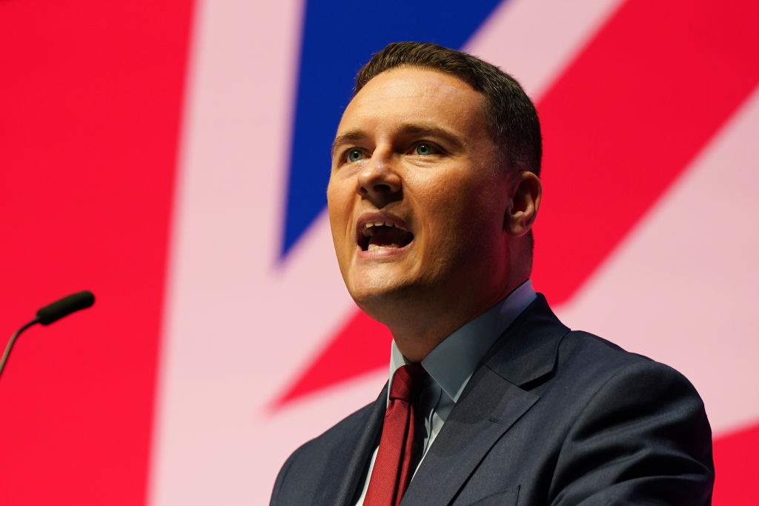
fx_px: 5841
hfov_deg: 7.4
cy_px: 253
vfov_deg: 5.0
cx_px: 380
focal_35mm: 277
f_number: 4
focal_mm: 185
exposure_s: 1/250
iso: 1600
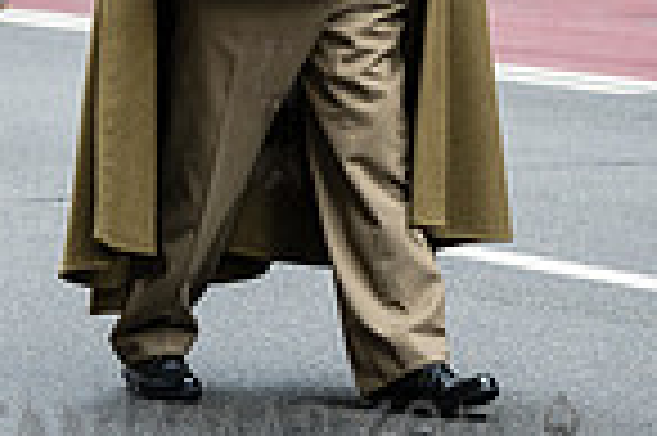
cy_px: -326
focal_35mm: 313
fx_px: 5706
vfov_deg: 4.3
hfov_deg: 6.6
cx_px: 274
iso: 500
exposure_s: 1/250
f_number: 3.5
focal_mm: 78
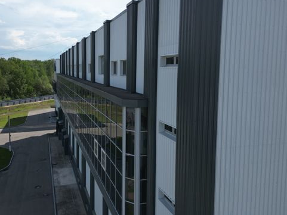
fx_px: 257
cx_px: 114
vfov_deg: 45.3
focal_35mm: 31
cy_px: 93
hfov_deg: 57.8
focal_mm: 6.72
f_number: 1.7
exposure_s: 1/200
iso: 100
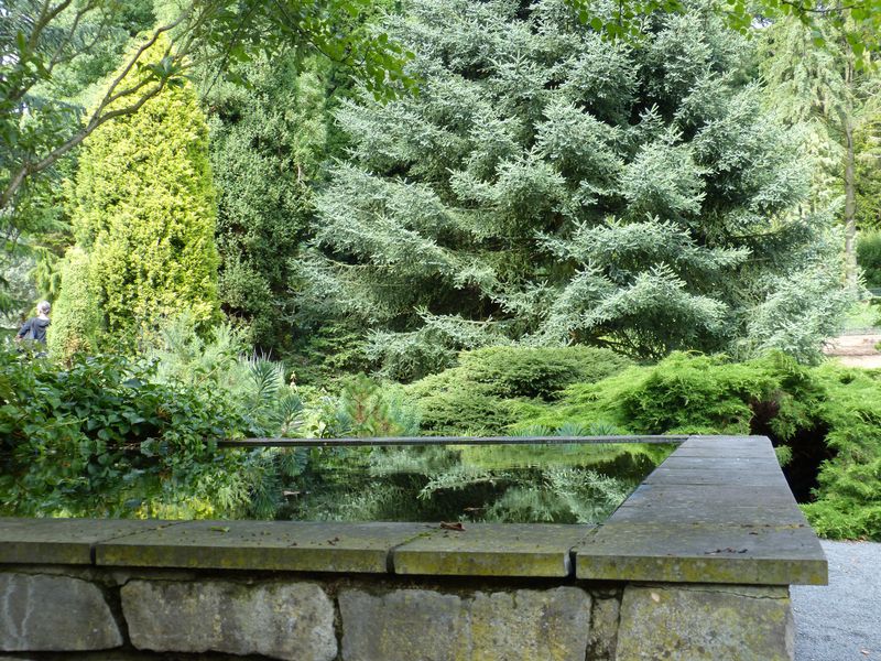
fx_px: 1094
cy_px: 330
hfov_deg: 43.9
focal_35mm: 43
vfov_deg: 33.6
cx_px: 440
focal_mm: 7.6
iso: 100
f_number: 3.5
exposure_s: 1/100
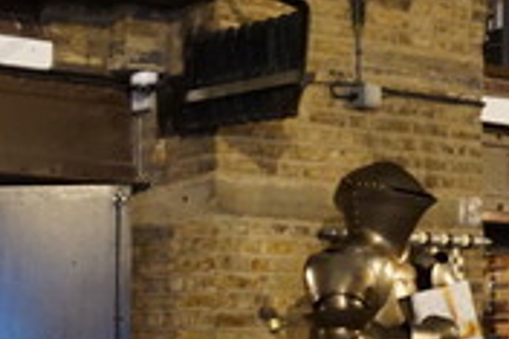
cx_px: -269
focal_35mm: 82
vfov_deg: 16.3
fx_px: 1158
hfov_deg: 20.8
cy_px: 329
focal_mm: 16
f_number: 3.5
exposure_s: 1/10
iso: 3200
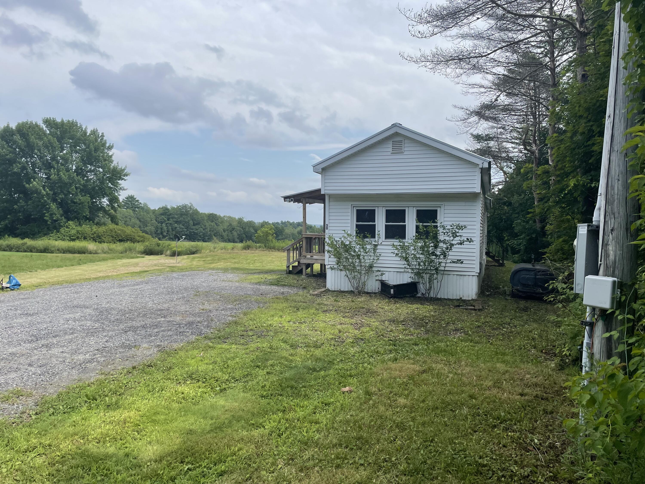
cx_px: 322
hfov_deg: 67.3
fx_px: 484
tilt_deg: -0.9
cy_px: 242
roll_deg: -0.4
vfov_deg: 53.1
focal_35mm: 26
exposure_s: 1/3040
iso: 32
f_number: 1.6
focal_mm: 4.2
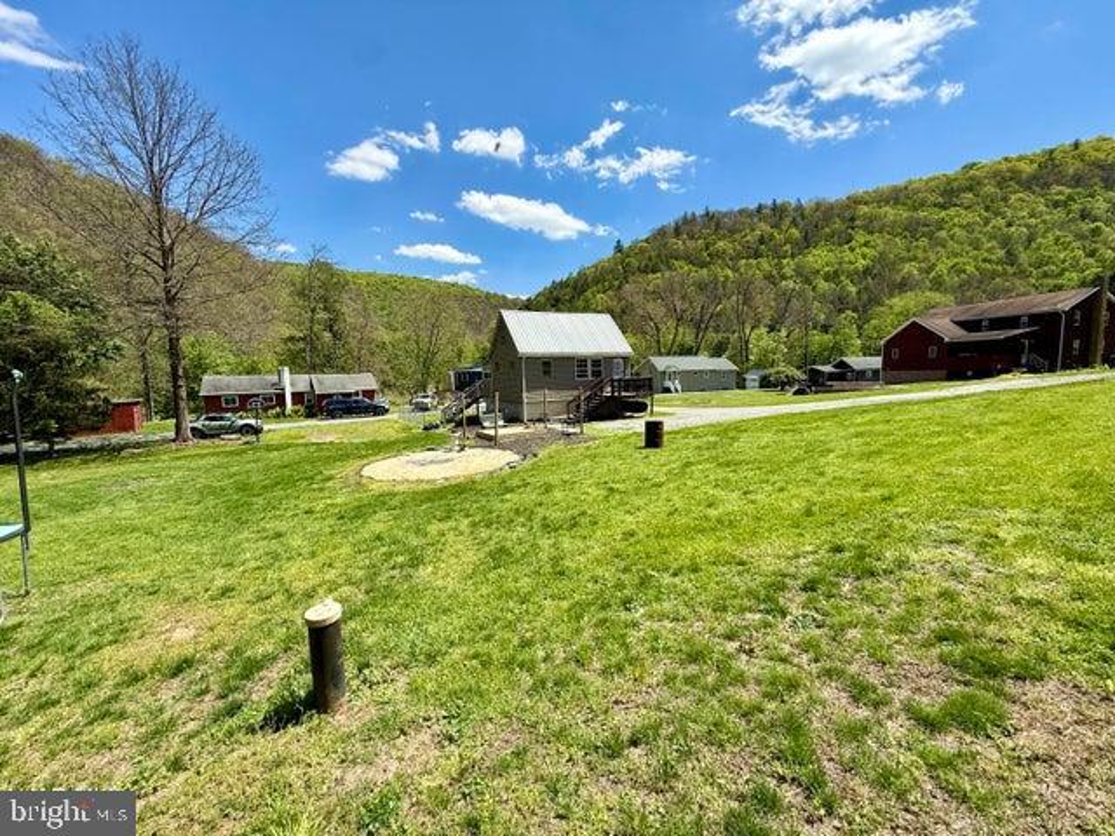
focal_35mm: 14
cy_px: 418
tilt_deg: -5.2
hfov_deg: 102.1
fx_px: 451
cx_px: 558
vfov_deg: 85.7
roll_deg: +2.2
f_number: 2.2
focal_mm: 2.22
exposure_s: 1/1464
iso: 50
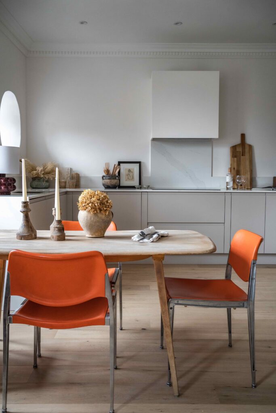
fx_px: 402
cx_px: 138
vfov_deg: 54.4
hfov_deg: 37.9
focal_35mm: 35
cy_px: 206
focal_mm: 35
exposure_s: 1/60
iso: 1250
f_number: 9
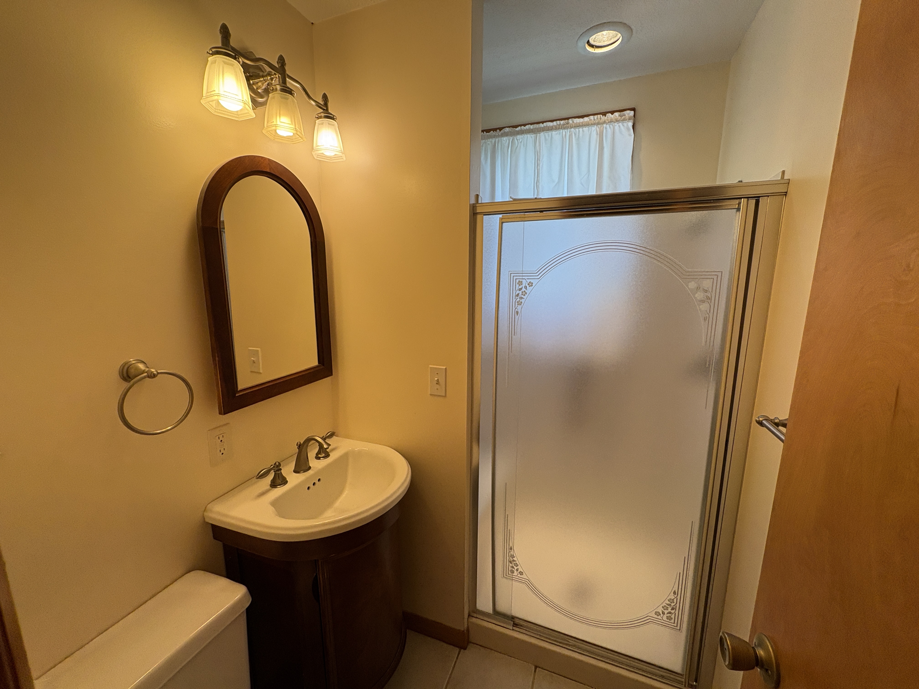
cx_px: 460
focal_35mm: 14
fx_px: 372
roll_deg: -0.1
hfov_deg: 102.1
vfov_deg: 85.7
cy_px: 344
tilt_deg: -9.9
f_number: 2.2
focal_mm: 2.22
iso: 80
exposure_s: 1/120
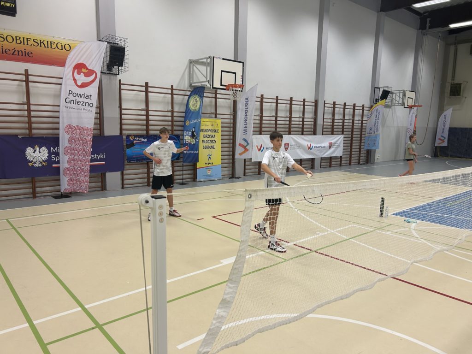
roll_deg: -0.9
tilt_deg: -6.8
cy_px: 177
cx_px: 236
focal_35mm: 26
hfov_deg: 67.3
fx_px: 355
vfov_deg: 53.1
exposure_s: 1/100
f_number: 1.5
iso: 80
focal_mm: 5.7
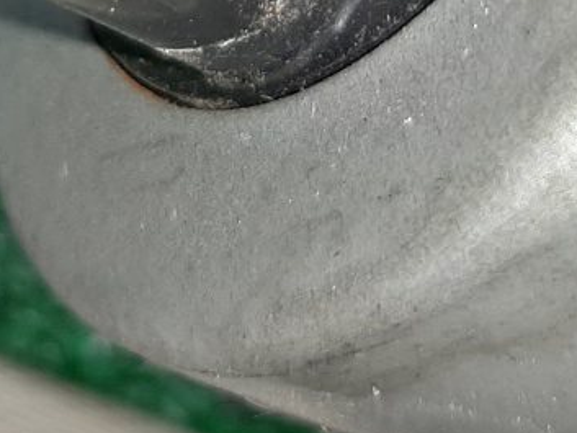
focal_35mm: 106
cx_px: 281
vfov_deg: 12.6
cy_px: -374
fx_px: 1767
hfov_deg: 18.5
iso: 69
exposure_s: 1/50
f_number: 1.7
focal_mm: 3.93
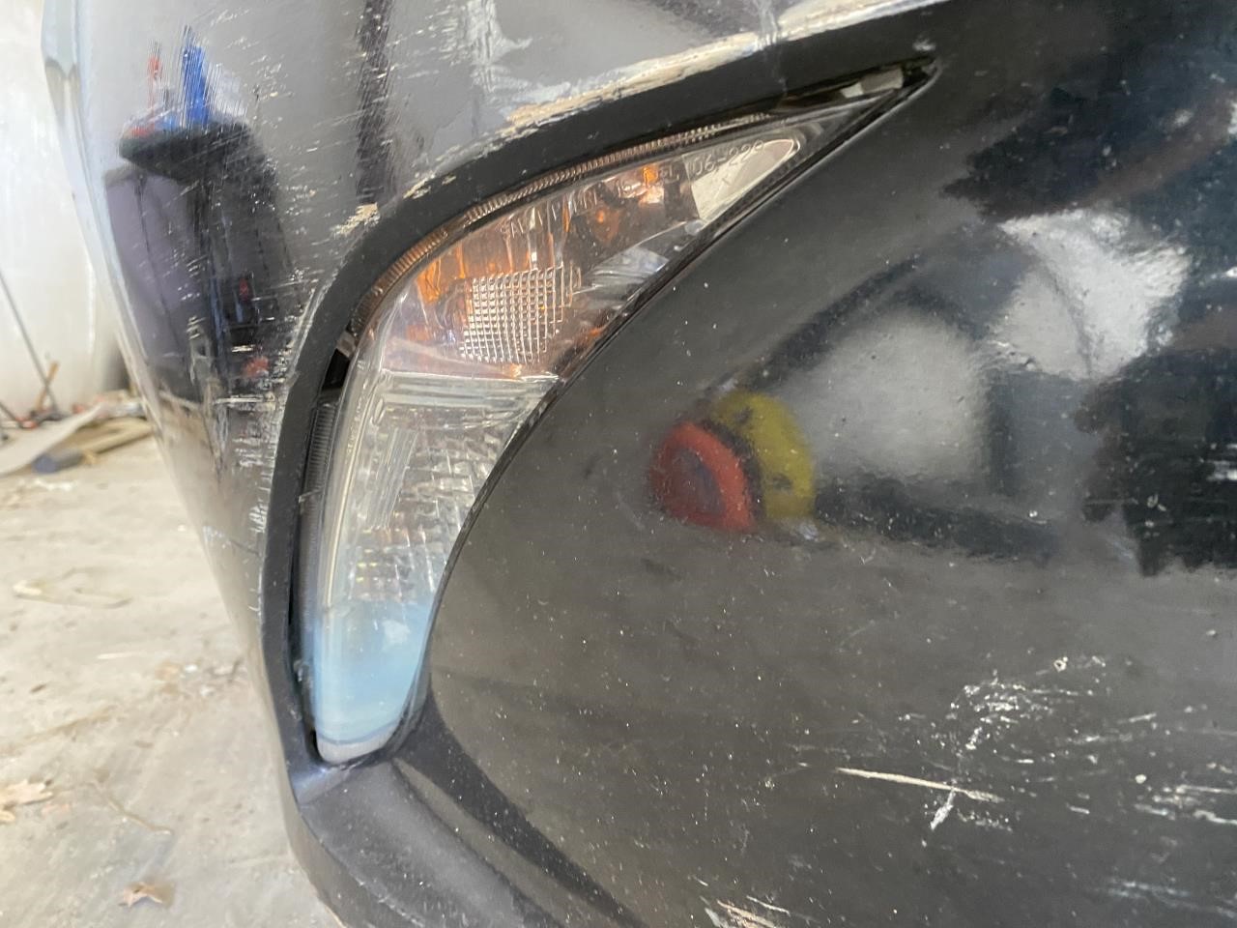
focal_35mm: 26
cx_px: 618
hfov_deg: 67.3
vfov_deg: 53.1
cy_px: 464
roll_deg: -1.8
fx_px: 929
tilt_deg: -8.5
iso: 400
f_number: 1.8
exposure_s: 1/60
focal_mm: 4.25
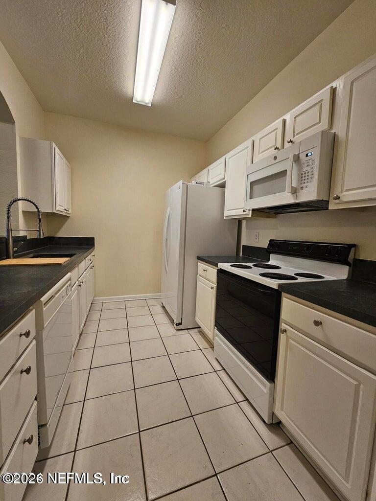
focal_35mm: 13
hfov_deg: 89.9
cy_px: 250
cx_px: 188
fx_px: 188
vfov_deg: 106.2
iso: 125
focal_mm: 2.2
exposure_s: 1/60
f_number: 2.2
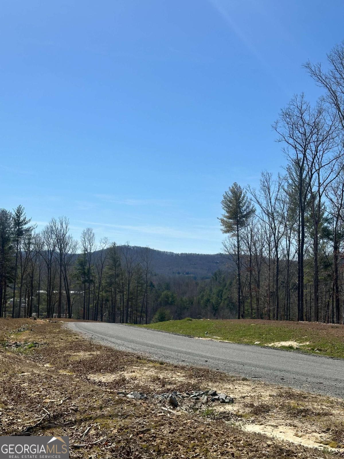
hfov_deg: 30.3
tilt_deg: +6.2
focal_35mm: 48
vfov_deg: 39.7
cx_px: 172
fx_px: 636
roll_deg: -3.5
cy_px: 230
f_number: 1.78
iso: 64
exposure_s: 1/6211
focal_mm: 6.86
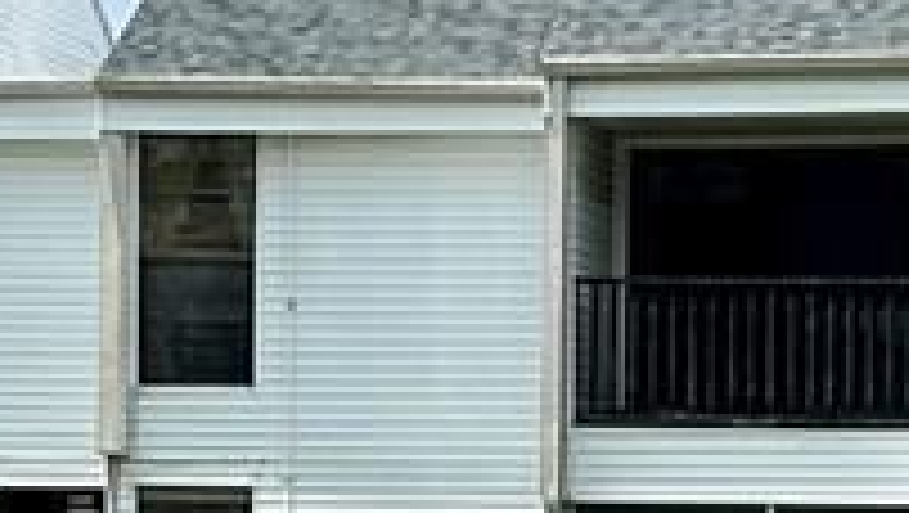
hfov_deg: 9.6
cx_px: 302
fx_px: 5403
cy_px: 526
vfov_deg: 5.4
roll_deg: -0.3
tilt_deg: -0.2
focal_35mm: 224
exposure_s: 1/4115
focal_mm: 5.7
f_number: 1.5
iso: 50
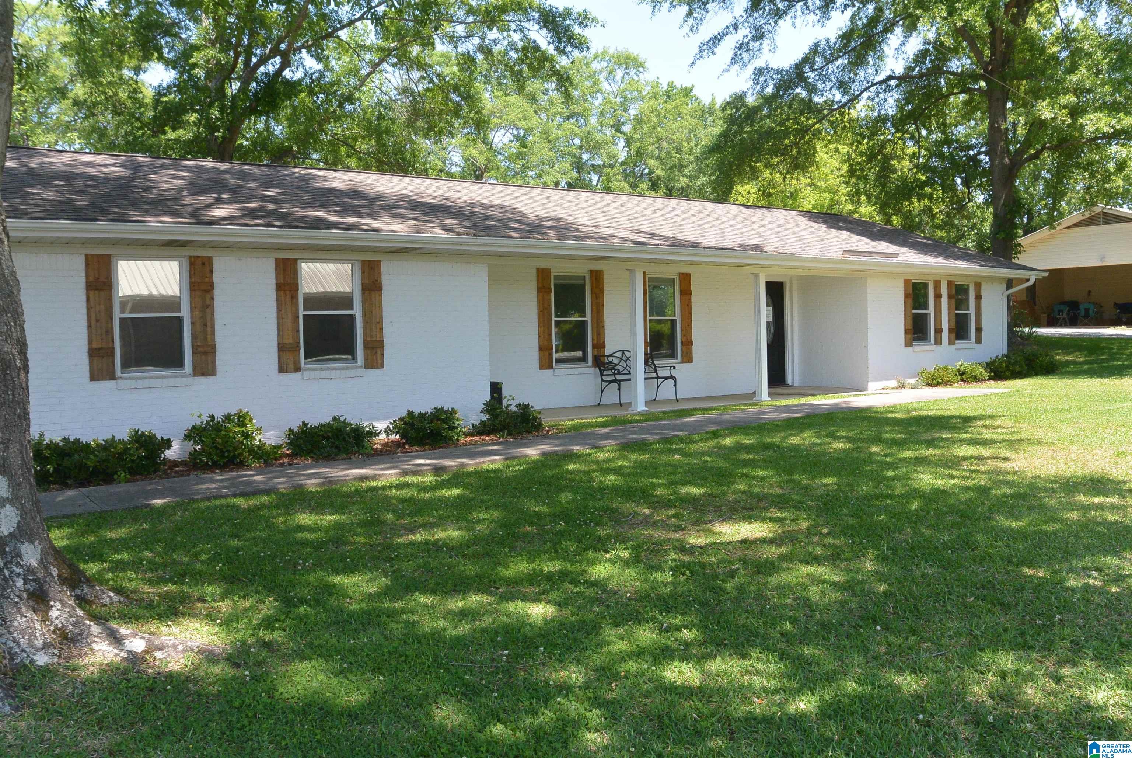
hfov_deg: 63.6
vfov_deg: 45.1
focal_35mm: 29
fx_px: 913
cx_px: 566
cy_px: 379
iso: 220
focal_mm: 11
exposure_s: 1/250
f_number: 3.5
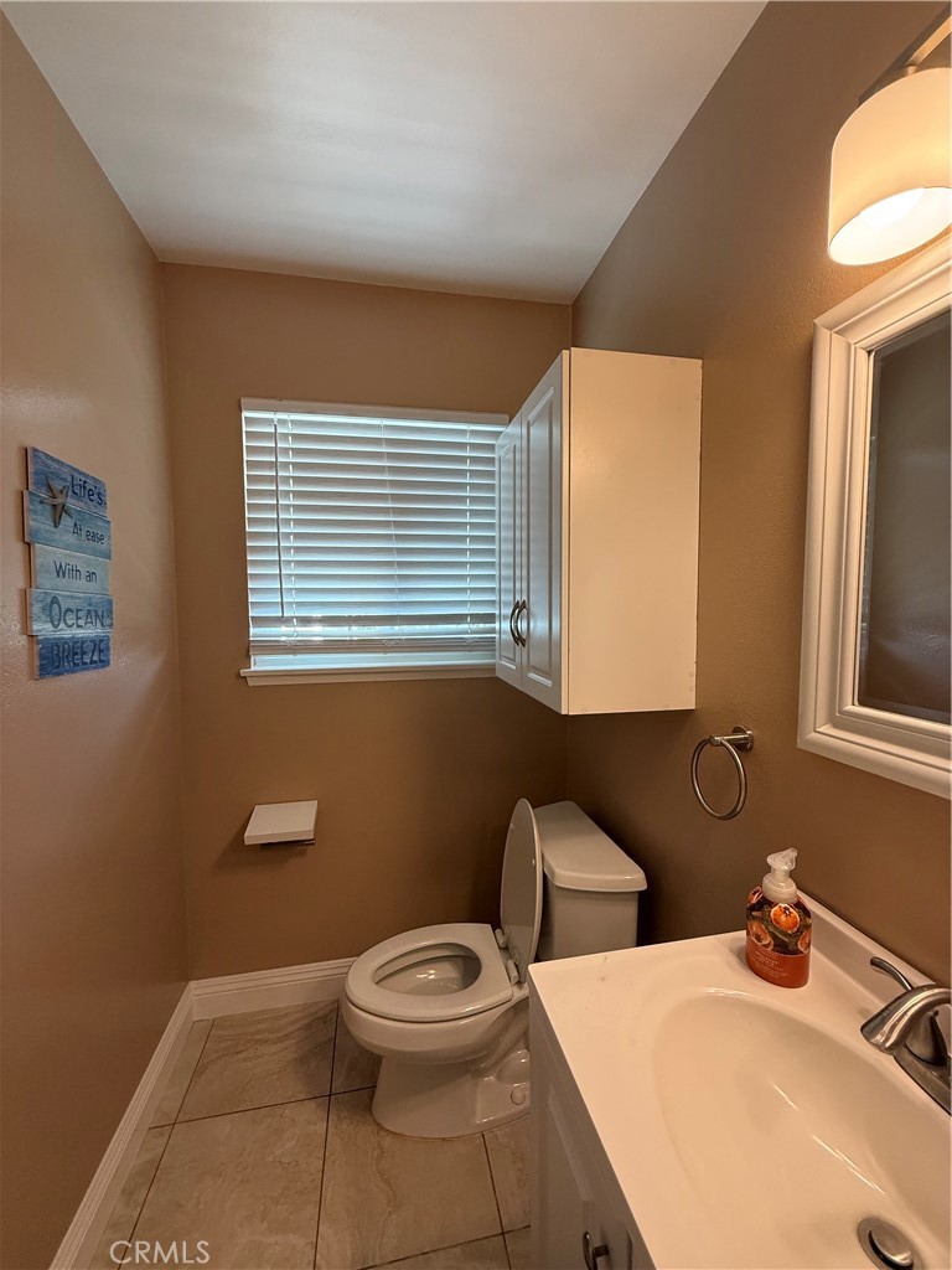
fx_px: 513
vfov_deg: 102.1
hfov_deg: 85.7
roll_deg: +0.8
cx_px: 476
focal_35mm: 14
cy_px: 635
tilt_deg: -3.6
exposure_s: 1/120
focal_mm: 2.22
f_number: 2.2
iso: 160
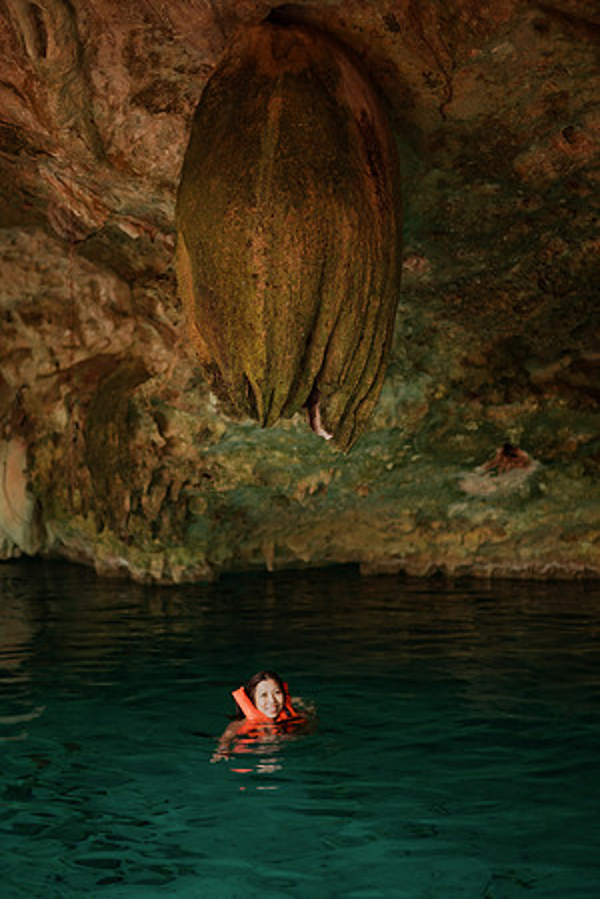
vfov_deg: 34.5
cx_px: 300
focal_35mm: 58
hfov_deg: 23.4
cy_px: 450
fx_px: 1450
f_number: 1.4
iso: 1250
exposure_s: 1/320
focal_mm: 58
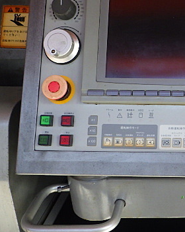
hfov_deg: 28.4
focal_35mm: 50
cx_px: 186
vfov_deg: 37.2
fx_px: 342
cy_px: 95
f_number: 3.5
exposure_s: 1/50
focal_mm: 5
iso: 125
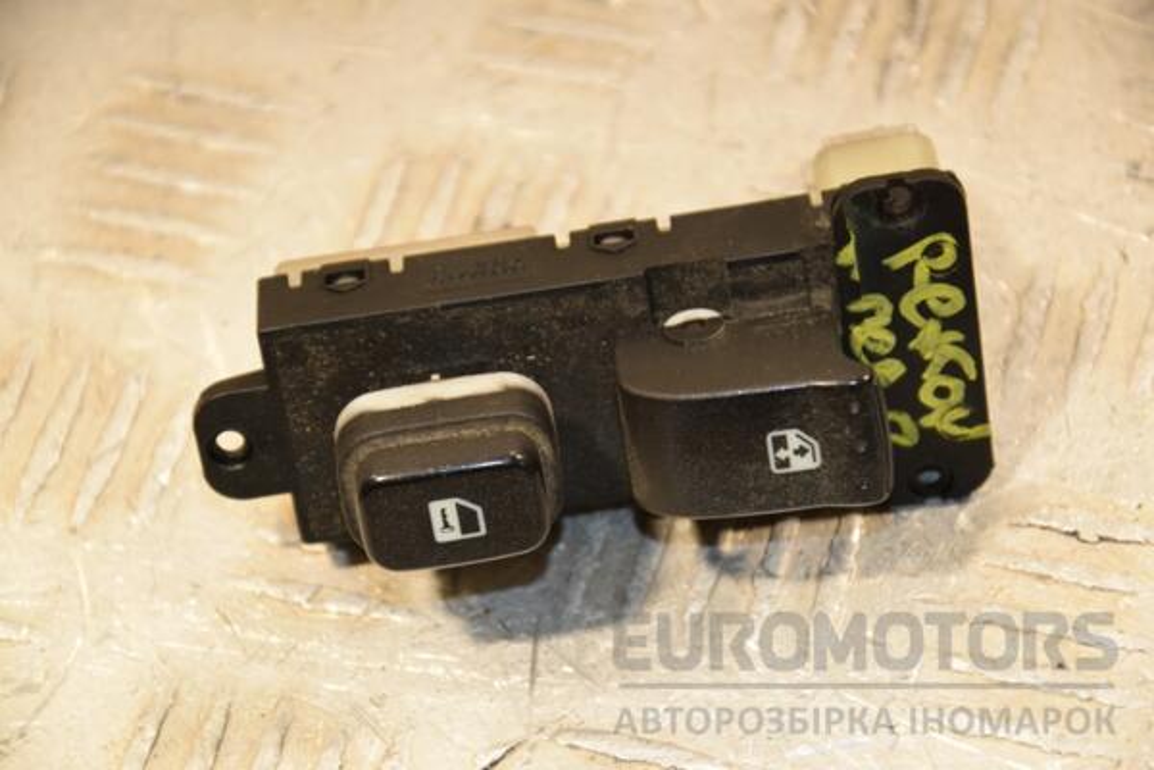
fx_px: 5048
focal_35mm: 158
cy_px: 385
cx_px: 577
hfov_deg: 13.0
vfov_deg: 8.7
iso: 800
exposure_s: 1/200
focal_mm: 105
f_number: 6.3
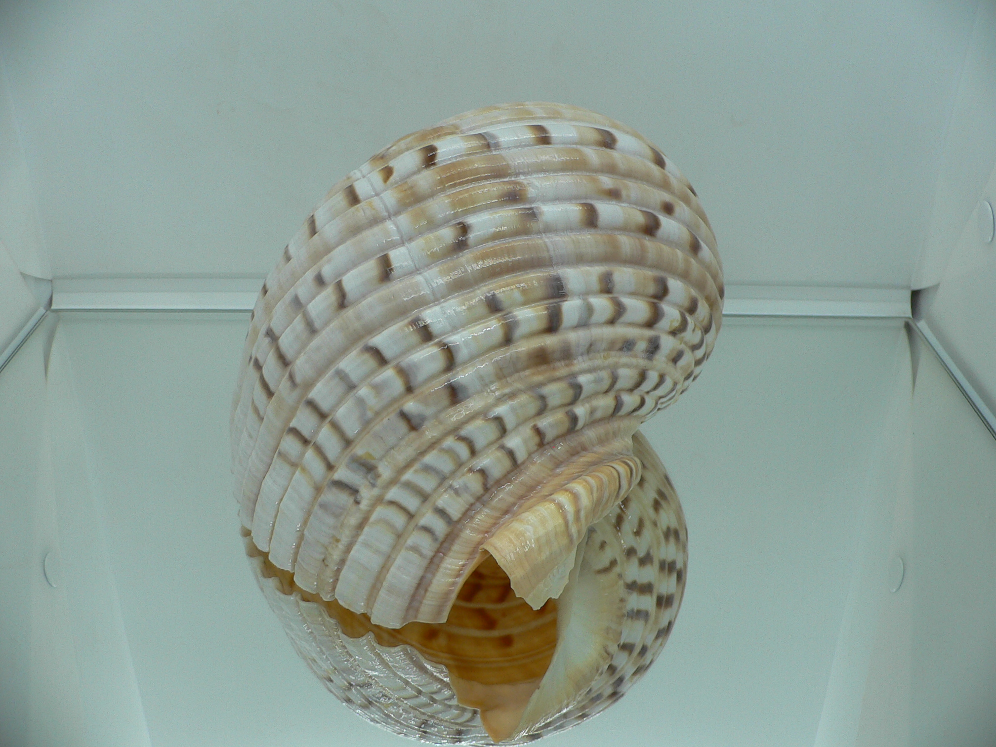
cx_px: 498
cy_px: 374
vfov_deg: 40.7
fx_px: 1007
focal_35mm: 35
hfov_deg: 52.6
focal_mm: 4.6
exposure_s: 1/60
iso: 80
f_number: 2.8
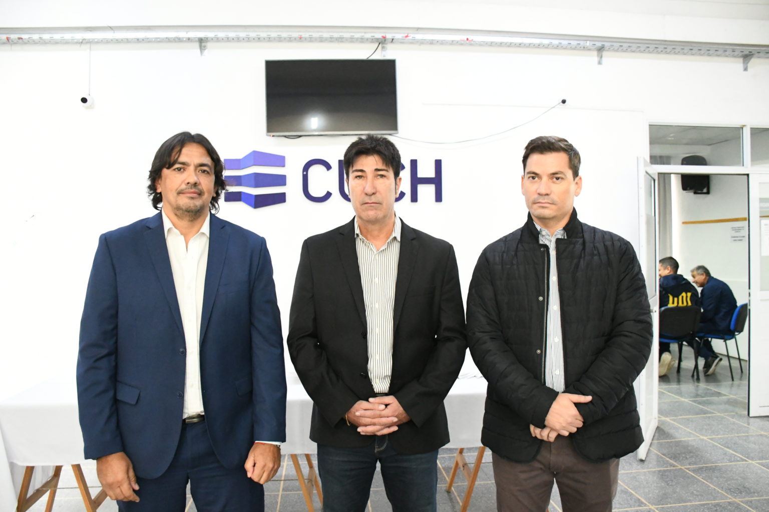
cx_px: 384
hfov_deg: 67.4
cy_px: 256
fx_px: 577
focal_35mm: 27
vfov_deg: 47.9
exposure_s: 1/125
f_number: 4.5
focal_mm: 18
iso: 8000
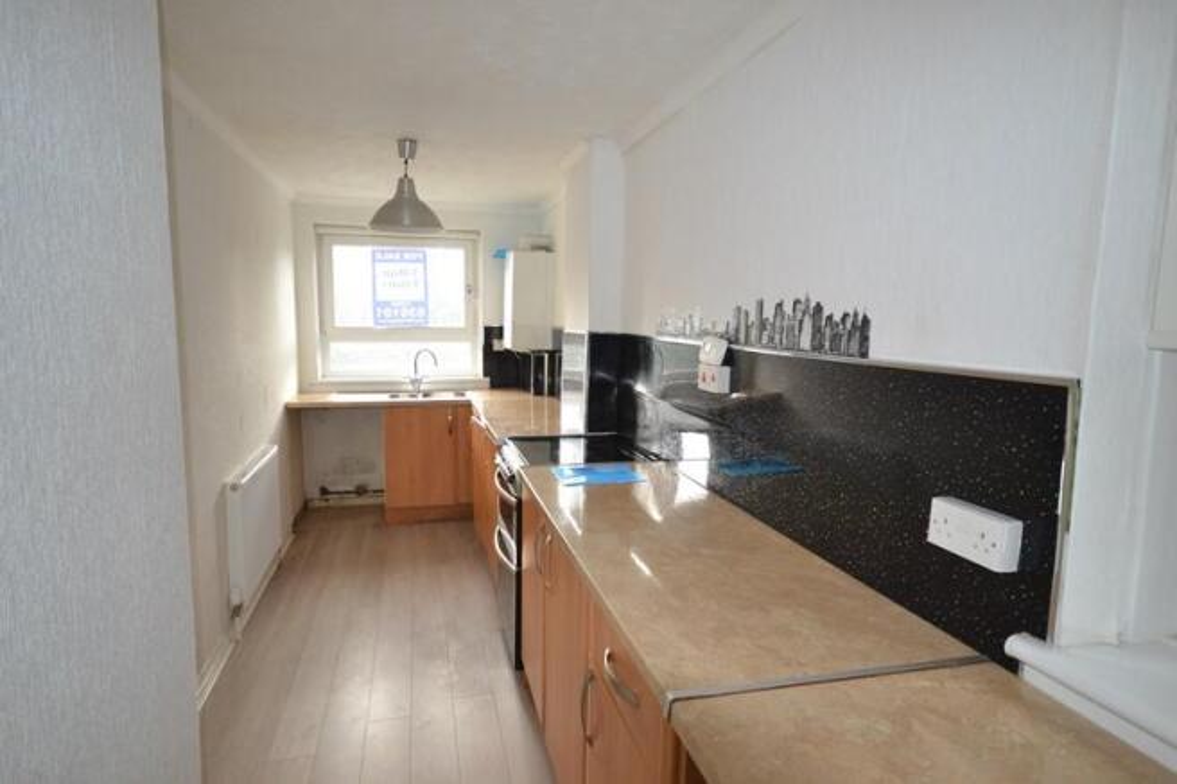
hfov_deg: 85.4
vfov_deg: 63.2
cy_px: 392
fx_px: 637
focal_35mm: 20
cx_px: 588
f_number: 4.5
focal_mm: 13
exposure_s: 1/60
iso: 900
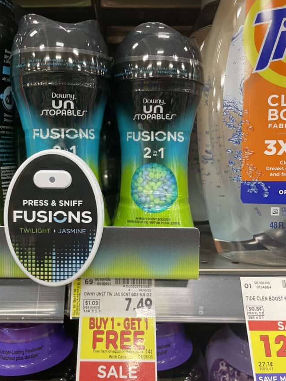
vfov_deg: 58.3
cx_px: 123
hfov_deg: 45.3
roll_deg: +1.3
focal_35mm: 31
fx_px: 342
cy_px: 181
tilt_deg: -5.1
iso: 100
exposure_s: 1/61
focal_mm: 4.2
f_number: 1.6
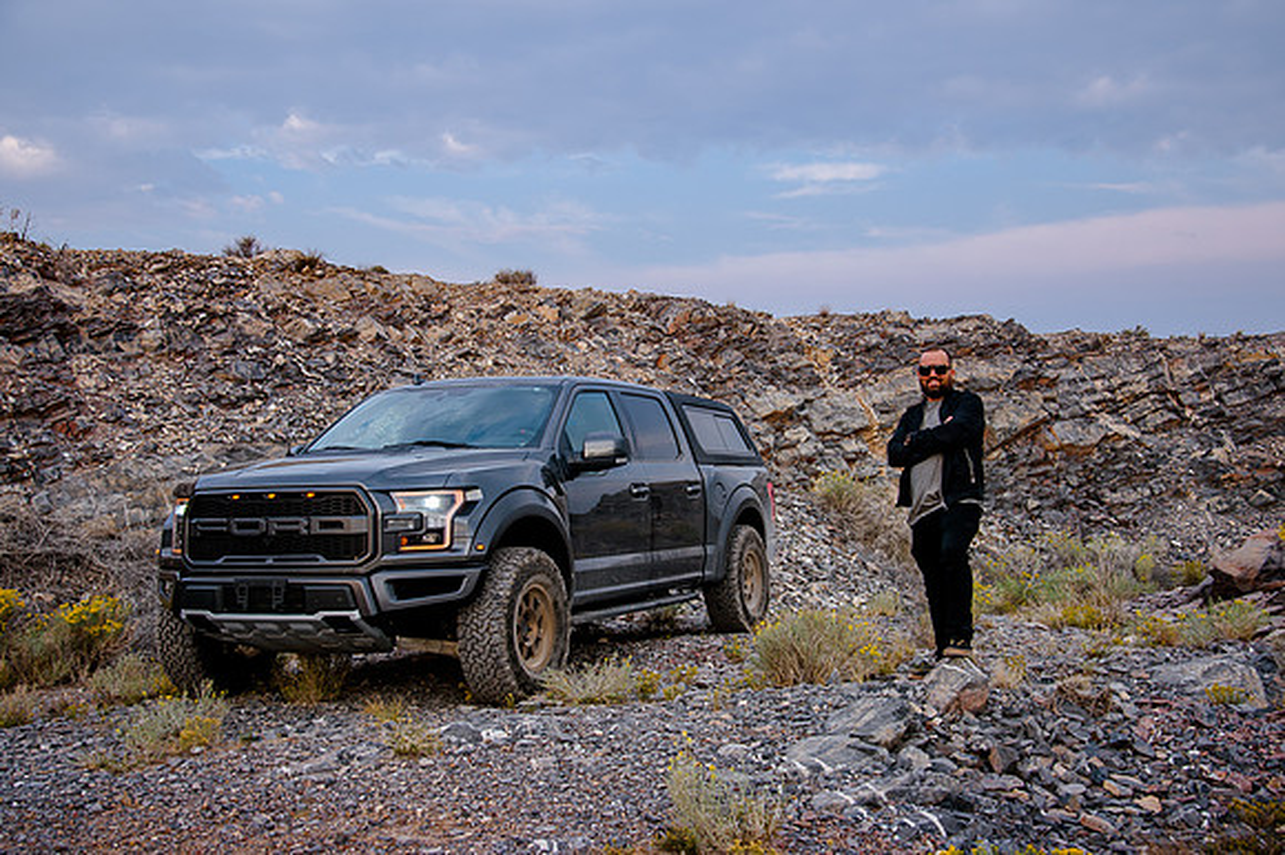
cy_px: 428
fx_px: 1400
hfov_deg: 49.3
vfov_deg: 34.0
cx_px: 642
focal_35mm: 39
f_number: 5.6
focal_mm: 38
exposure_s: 1/200
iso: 200
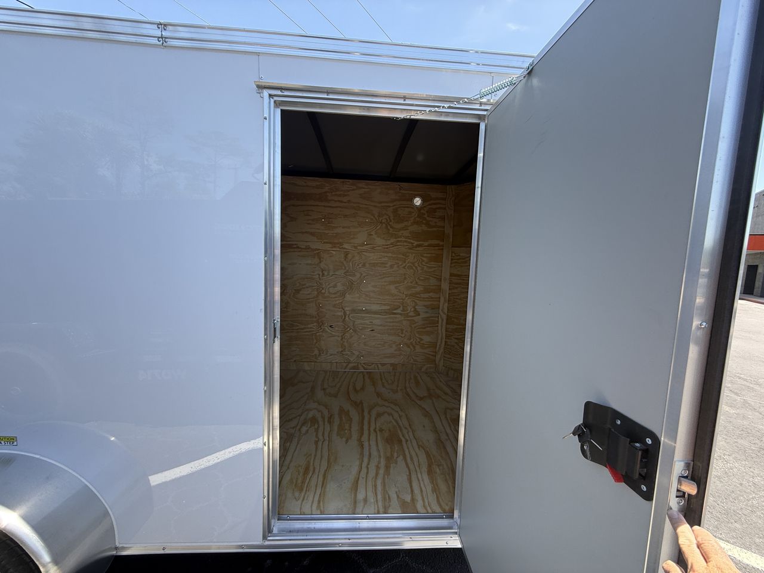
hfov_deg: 102.1
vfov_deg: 85.7
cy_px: 286
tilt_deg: -4.5
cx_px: 382
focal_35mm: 14
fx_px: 309
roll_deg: -3.0
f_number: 2.2
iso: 50
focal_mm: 2.22
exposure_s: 1/249
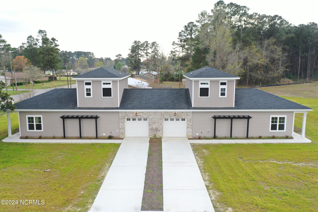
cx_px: 159
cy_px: 106
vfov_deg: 46.4
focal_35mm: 28
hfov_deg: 65.5
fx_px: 247
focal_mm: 10.3
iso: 100
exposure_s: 1/120
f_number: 4
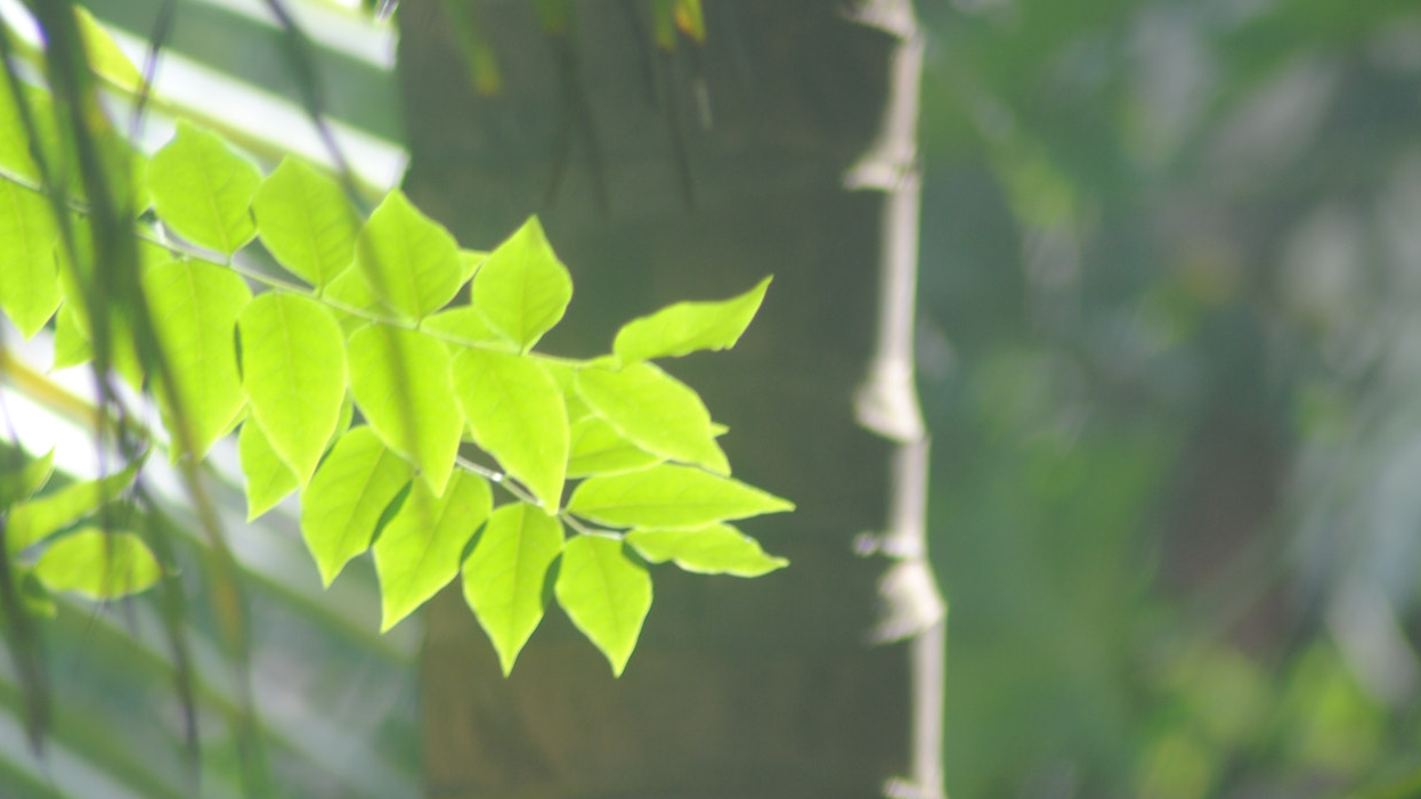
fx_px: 29240
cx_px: 531
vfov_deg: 1.6
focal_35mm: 776
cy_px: 474
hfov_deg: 2.8
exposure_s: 1/60
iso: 100
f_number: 5.6
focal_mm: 300
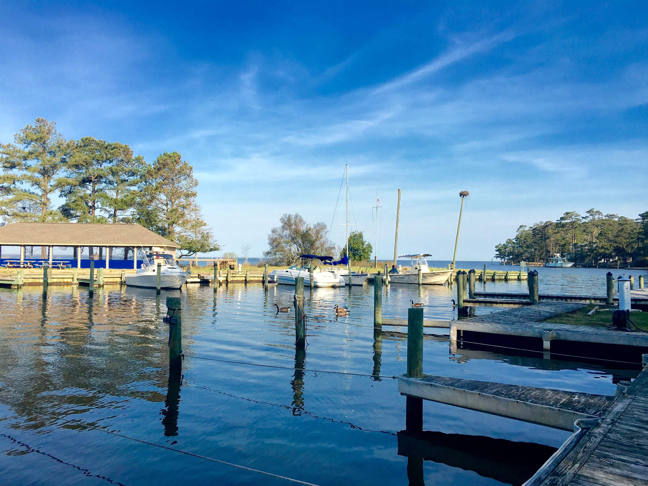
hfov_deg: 61.7
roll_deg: -0.8
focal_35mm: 29
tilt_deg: +1.8
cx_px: 324
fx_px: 543
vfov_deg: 48.2
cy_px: 243
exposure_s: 1/1131
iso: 25
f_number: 2.2
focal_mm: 4.15
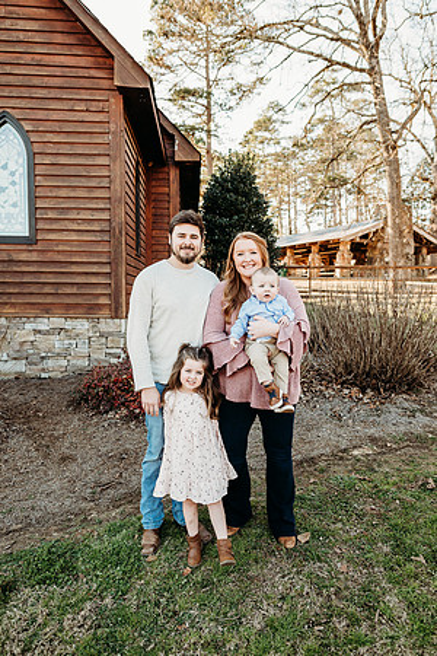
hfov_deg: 53.1
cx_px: 218
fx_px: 437
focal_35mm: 24
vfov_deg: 73.7
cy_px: 328
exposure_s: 1/320
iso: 250
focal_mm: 24
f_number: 2.8
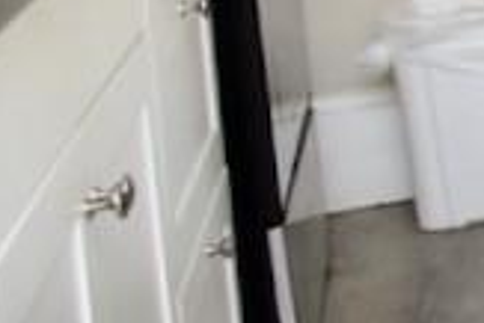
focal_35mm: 118
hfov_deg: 9.0
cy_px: -302
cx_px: 1791
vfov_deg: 10.7
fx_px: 1588
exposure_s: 1/60
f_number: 7.1
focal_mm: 10
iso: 400
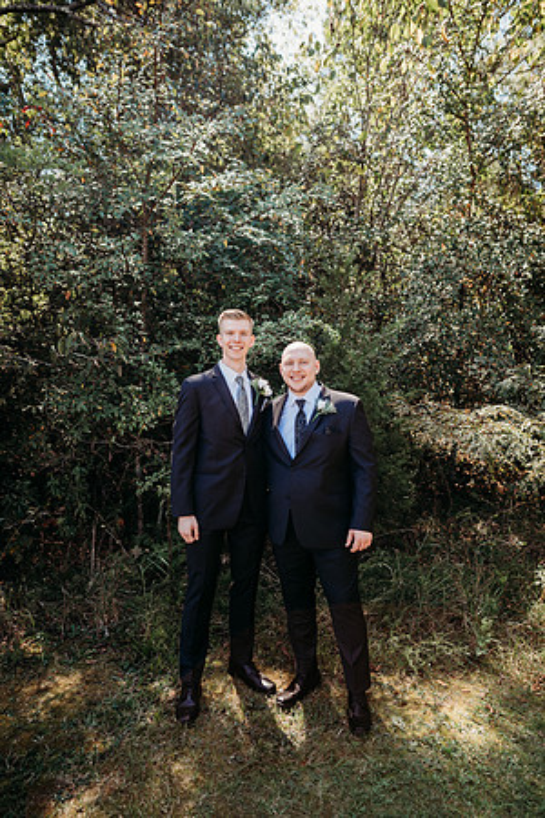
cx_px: 272
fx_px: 545
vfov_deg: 73.7
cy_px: 409
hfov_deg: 53.1
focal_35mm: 24
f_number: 2.8
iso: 100
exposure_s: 1/400
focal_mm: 24
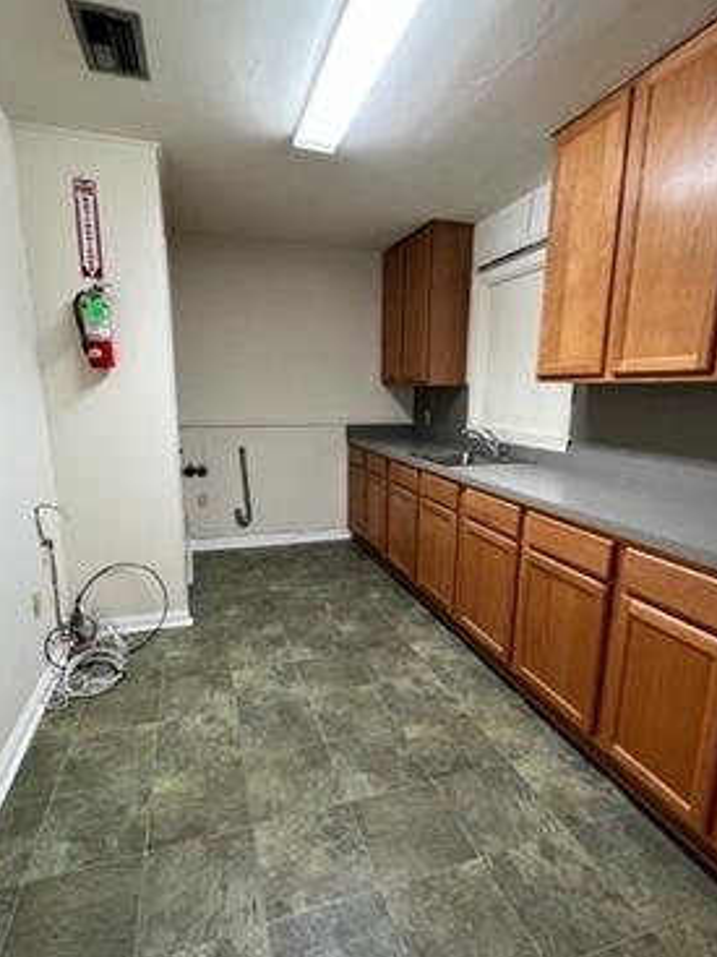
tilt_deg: -12.0
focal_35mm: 17
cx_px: 360
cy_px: 498
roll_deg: -0.3
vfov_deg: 91.0
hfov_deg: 74.7
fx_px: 470
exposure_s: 1/60
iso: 320
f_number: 1.8
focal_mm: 1.57
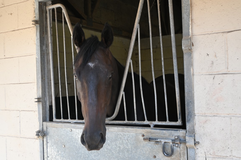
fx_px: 291
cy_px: 80
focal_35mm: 44
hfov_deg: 45.0
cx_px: 120
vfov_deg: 30.8
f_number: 4.8
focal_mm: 29
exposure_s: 1/250
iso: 280
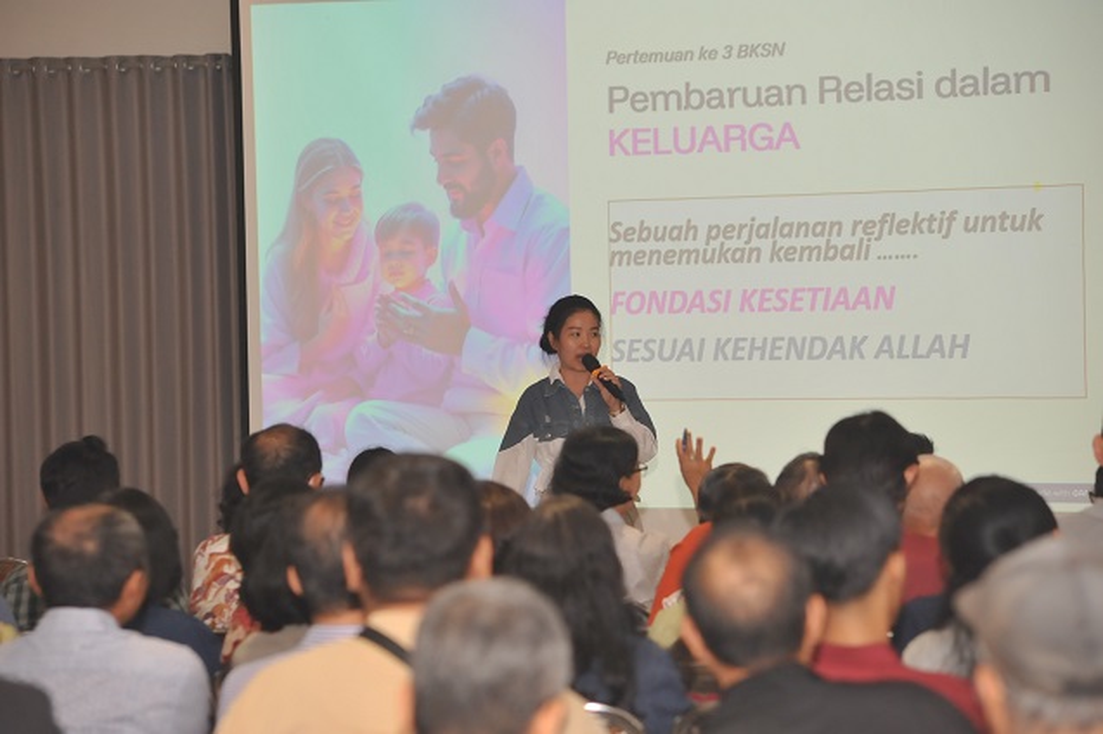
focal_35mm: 50
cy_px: 367
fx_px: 1531
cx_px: 552
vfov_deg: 27.0
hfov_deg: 39.6
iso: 2000
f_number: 2
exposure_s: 1/200
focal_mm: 50
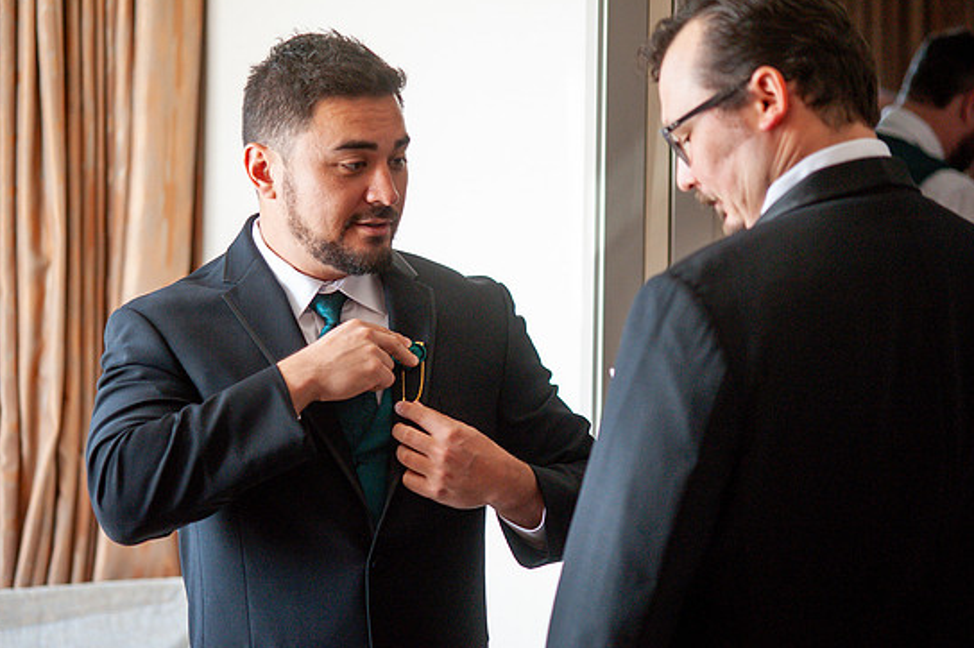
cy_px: 335
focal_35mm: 112
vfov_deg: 12.2
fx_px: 3028
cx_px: 508
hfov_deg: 18.3
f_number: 4.2
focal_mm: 105
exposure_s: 1/500
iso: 2000
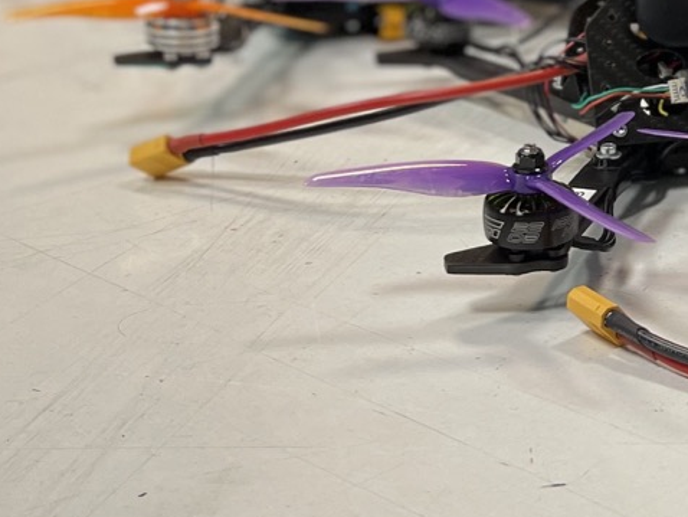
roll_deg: -1.0
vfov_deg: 16.8
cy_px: 66
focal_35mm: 87
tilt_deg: -18.3
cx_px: 865
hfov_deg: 20.7
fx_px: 1730
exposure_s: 1/50
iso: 80
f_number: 1.6
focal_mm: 5.1
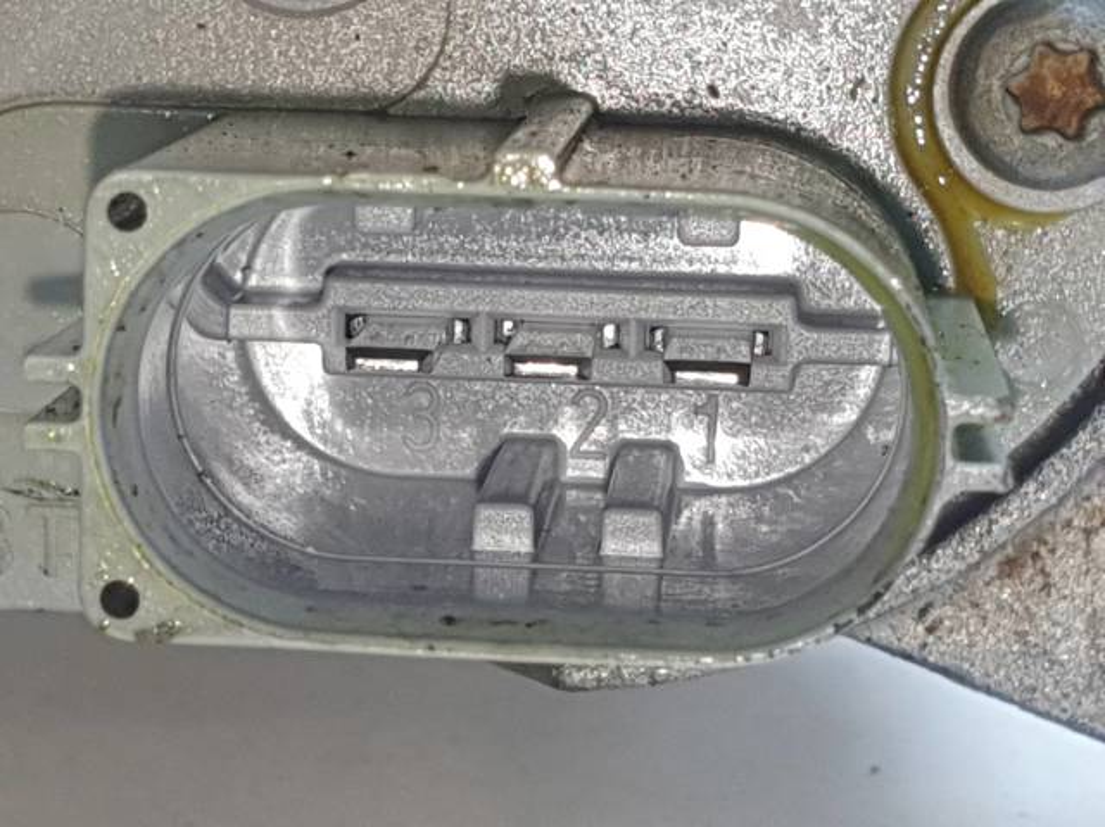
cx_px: 552
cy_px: 414
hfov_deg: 67.3
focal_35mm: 26
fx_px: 829
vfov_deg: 53.0
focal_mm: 4.3
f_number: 2.4
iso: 50
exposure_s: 1/118
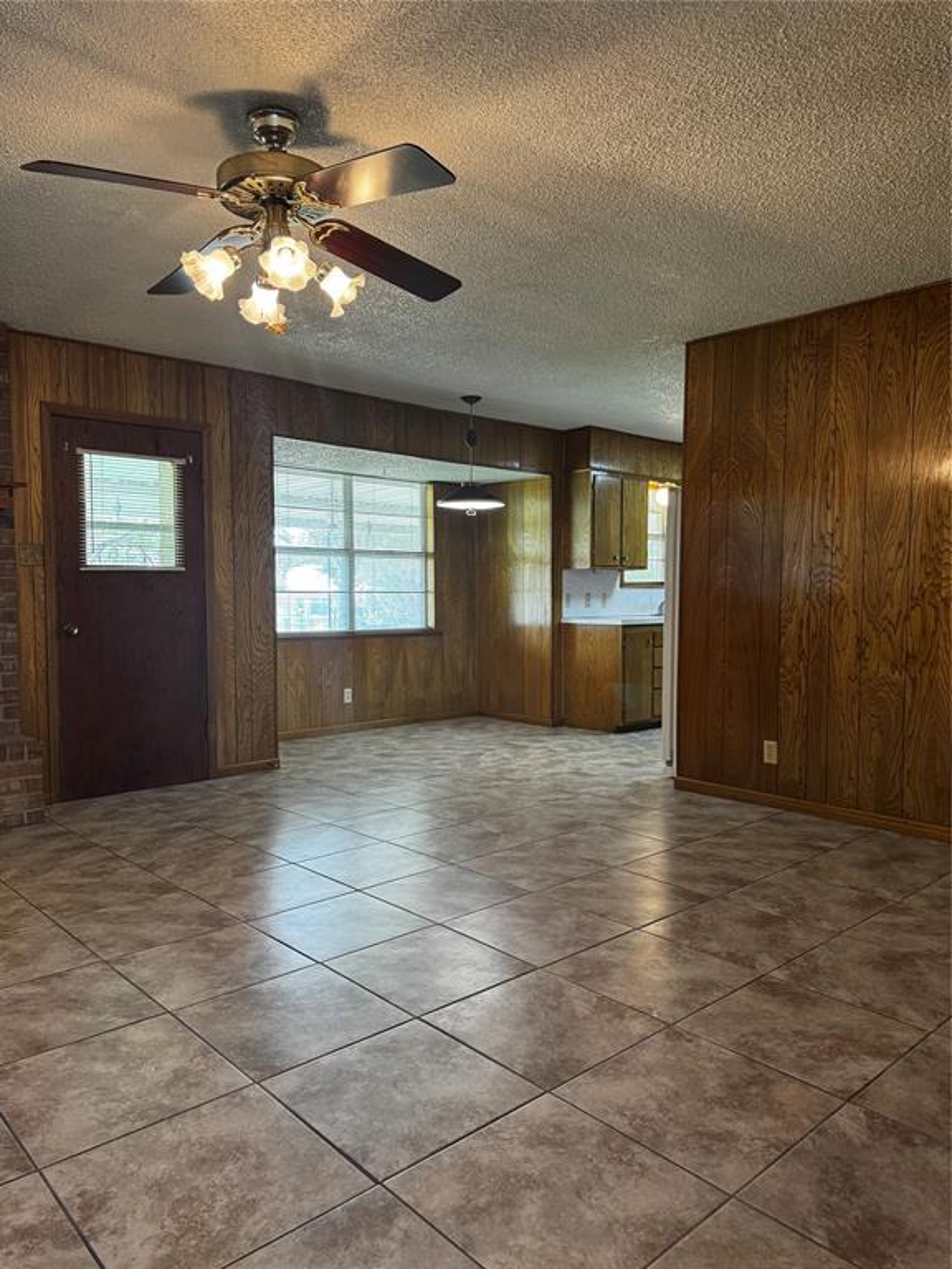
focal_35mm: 24
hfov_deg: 56.8
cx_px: 476
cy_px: 634
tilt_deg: -2.7
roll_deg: +0.6
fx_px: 880
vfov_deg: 71.6
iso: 320
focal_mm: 6.76
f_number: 1.78
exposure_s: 1/60
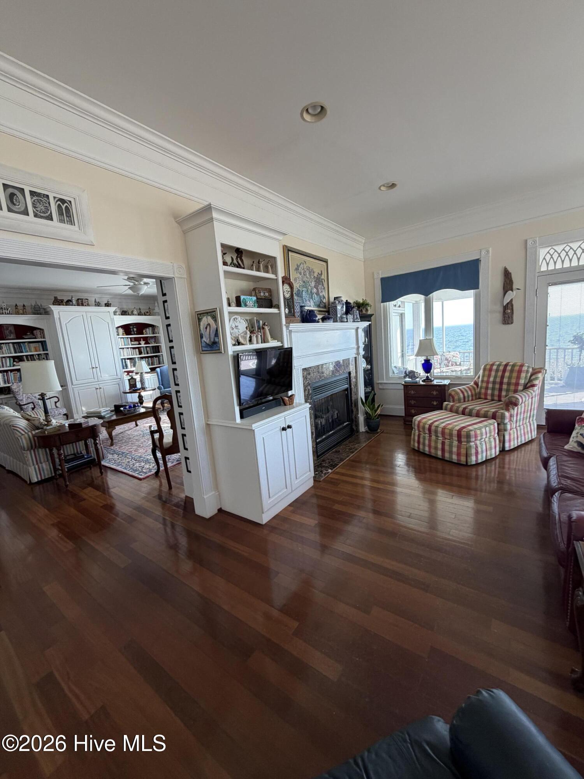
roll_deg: +7.2
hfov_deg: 85.7
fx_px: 315
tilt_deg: -7.1
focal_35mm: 14
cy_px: 390
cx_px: 292
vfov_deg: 102.1
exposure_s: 1/121
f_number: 2.2
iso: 160
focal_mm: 2.22
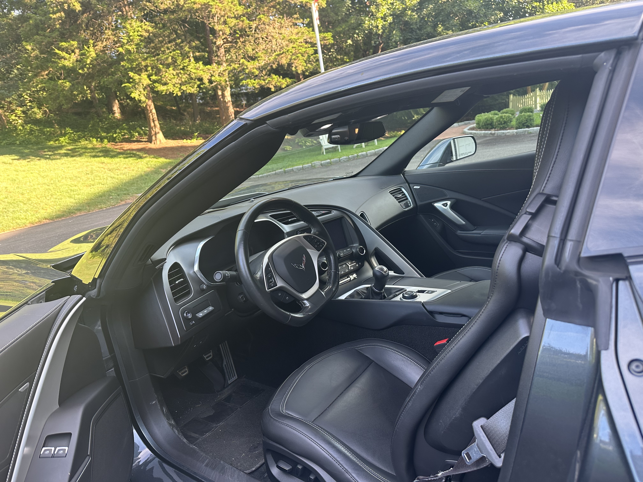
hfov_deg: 71.6
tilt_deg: -14.8
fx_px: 446
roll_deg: +9.1
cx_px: 322
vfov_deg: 56.8
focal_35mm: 24
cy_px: 241
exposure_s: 1/121
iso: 100
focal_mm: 6.86
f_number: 1.78
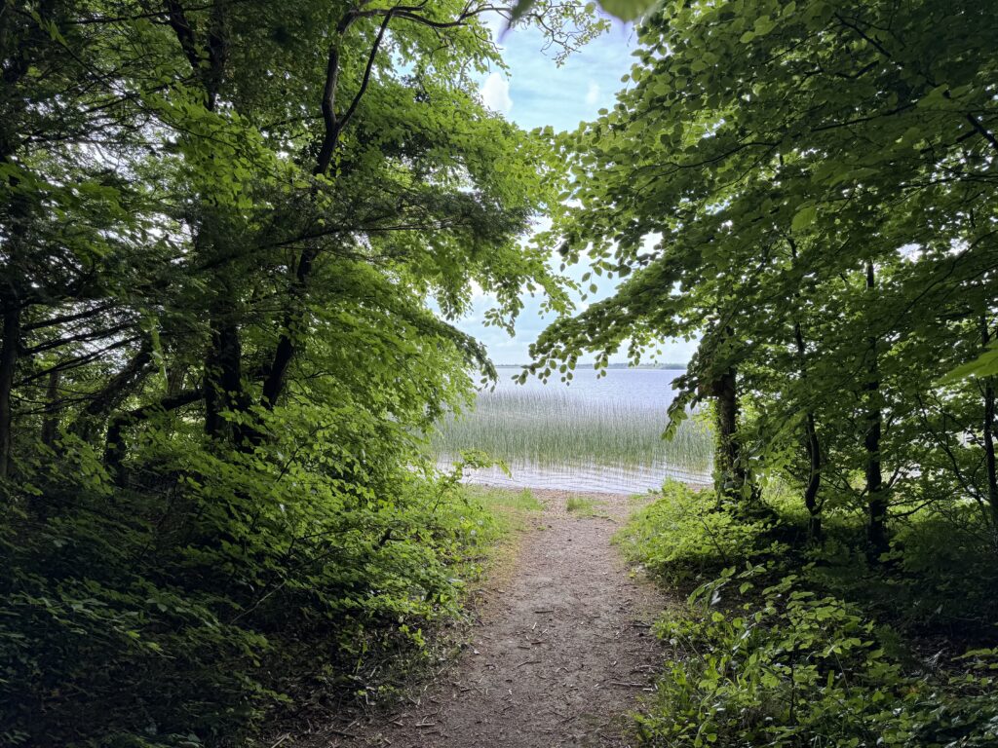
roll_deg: +0.0
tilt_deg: +0.1
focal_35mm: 24
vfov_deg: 56.8
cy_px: 374
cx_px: 499
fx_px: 692
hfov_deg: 71.6
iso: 80
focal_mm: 6.76
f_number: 1.78
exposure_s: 1/433
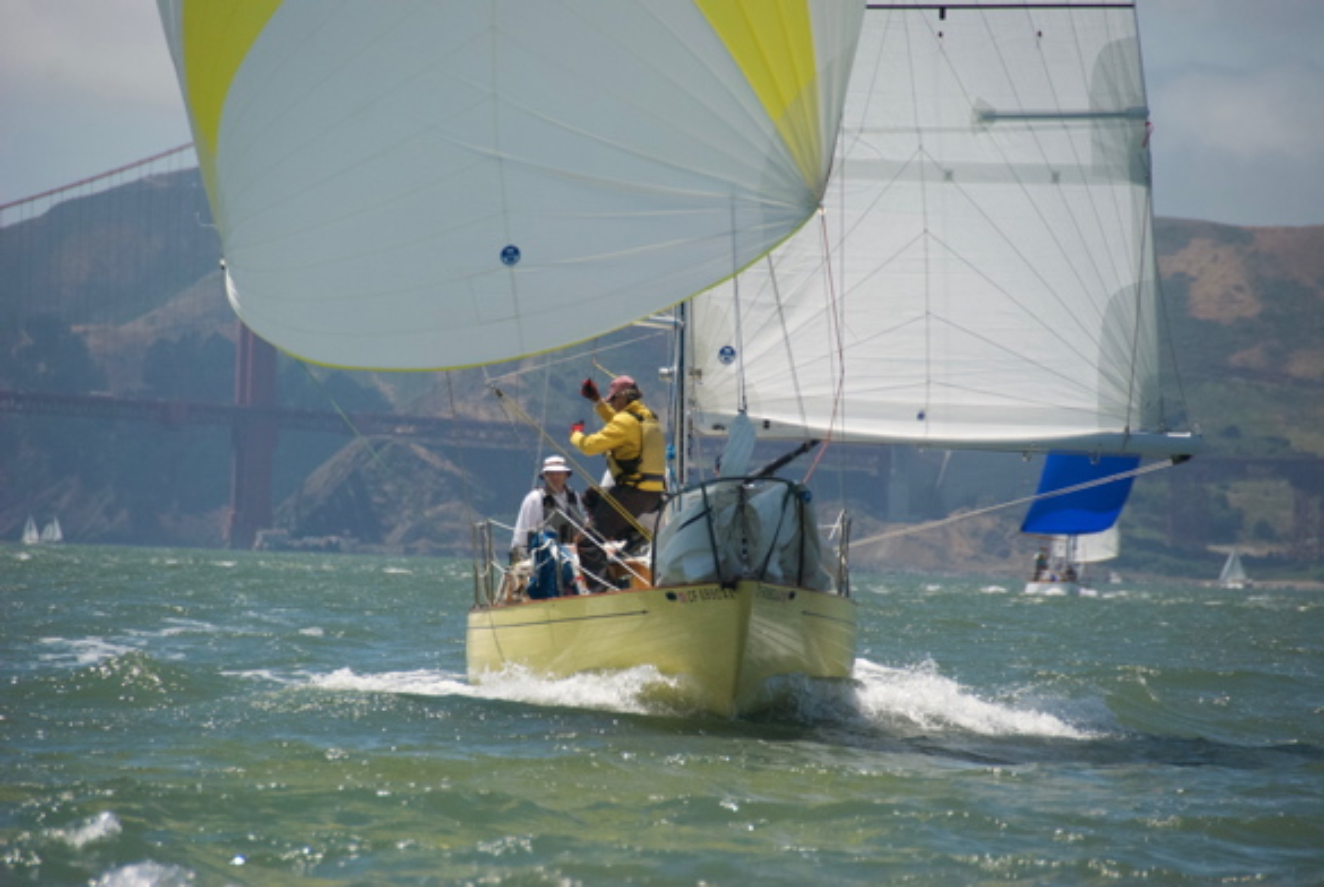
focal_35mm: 300
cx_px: 662
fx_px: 11050
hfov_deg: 6.9
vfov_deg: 4.6
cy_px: 444
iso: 800
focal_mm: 200
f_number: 5.6
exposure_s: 1/4000
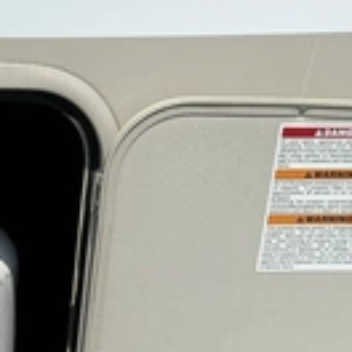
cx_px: -56
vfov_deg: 21.8
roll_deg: -0.7
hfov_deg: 21.6
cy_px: 392
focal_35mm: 75
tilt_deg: -22.8
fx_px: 863
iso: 25
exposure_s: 1/3125
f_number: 1.8
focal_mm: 3
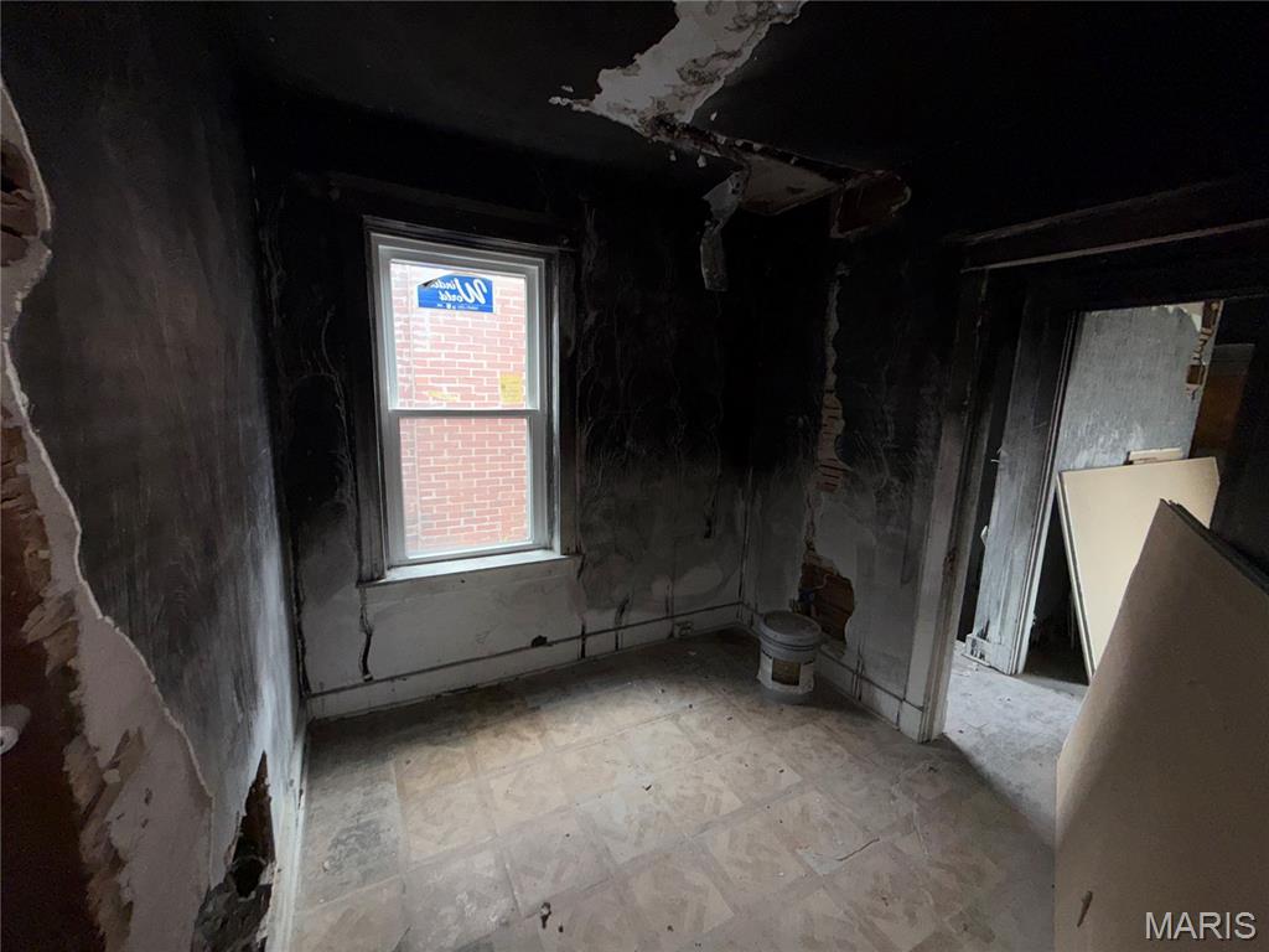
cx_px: 634
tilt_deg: -11.1
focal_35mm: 14
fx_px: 513
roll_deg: -1.8
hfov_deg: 102.1
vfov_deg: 85.7
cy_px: 476
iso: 40
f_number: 2.2
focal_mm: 2.22
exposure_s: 1/64
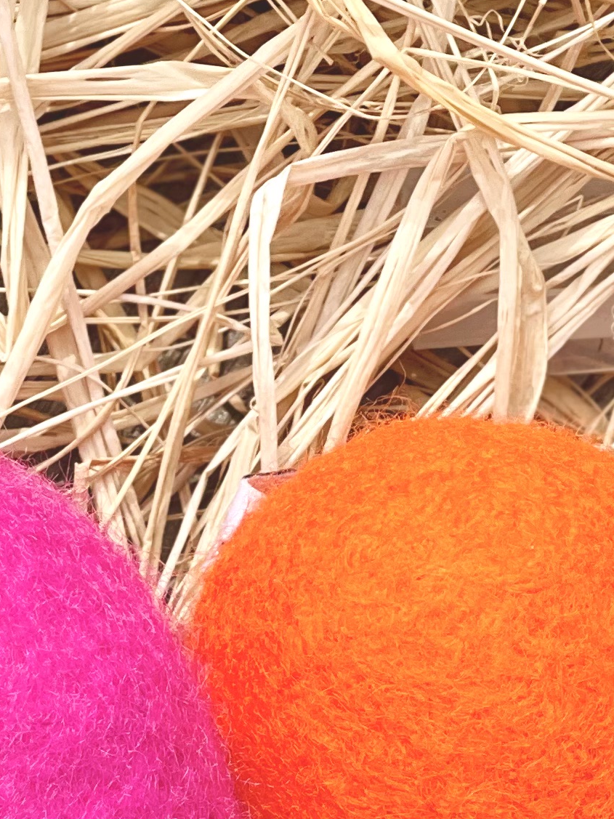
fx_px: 5417
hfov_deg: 6.5
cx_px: 149
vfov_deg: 8.6
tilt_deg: -75.8
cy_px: 835
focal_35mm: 229
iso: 32
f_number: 2.2
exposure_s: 1/995
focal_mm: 7.5
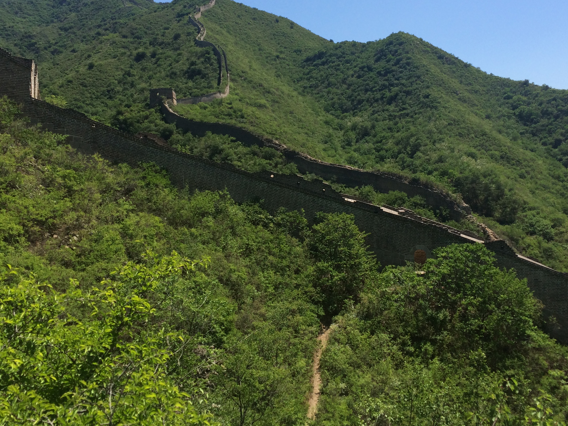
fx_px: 656
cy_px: 150
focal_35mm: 40
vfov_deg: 35.7
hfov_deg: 46.8
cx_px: 283
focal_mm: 4.15
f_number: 2.2
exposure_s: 1/2160
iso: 32
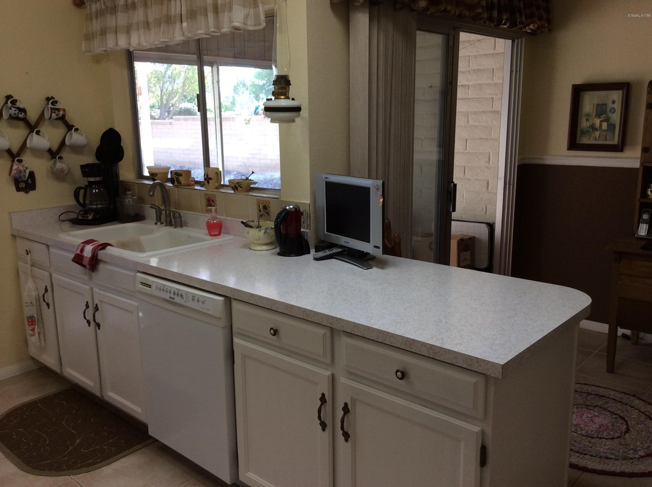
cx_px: 326
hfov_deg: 55.4
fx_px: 621
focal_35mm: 33
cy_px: 244
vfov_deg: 42.8
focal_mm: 3.3
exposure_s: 1/60
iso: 40
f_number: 2.4
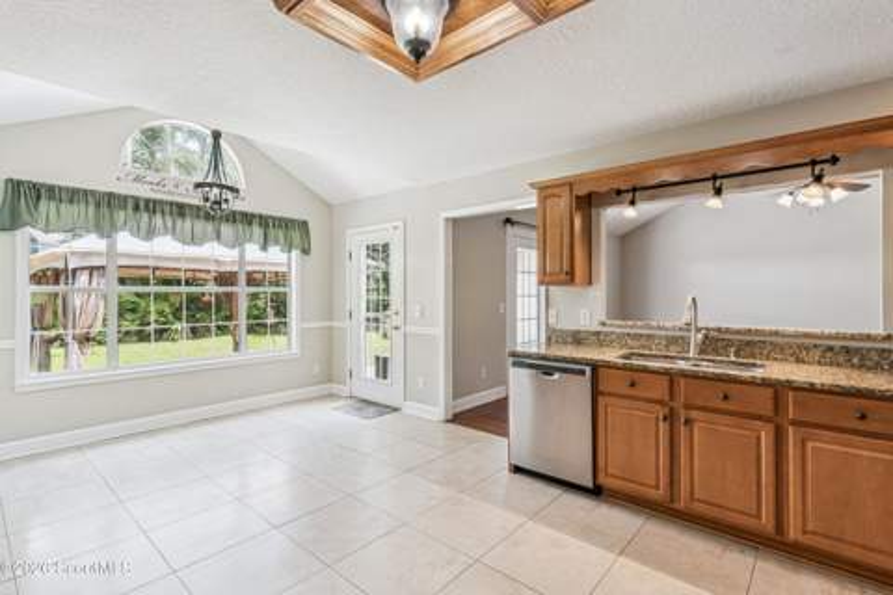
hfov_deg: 93.3
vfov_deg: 70.4
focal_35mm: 17
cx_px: 446
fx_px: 422
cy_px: 298
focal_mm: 17
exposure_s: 1/30
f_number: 8
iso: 250
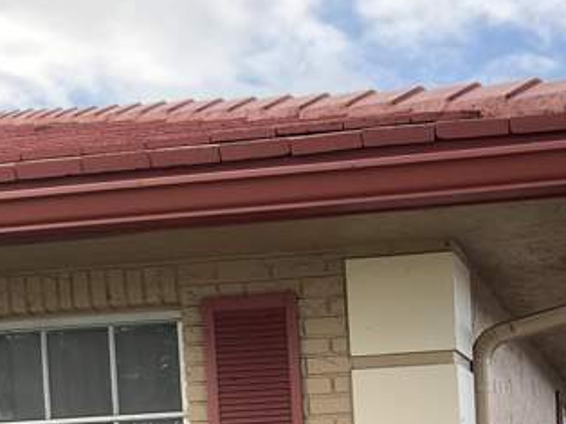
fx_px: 1209
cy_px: 530
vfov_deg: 18.6
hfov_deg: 25.7
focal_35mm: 74
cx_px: 481
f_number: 1.8
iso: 16
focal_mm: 3
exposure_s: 1/192
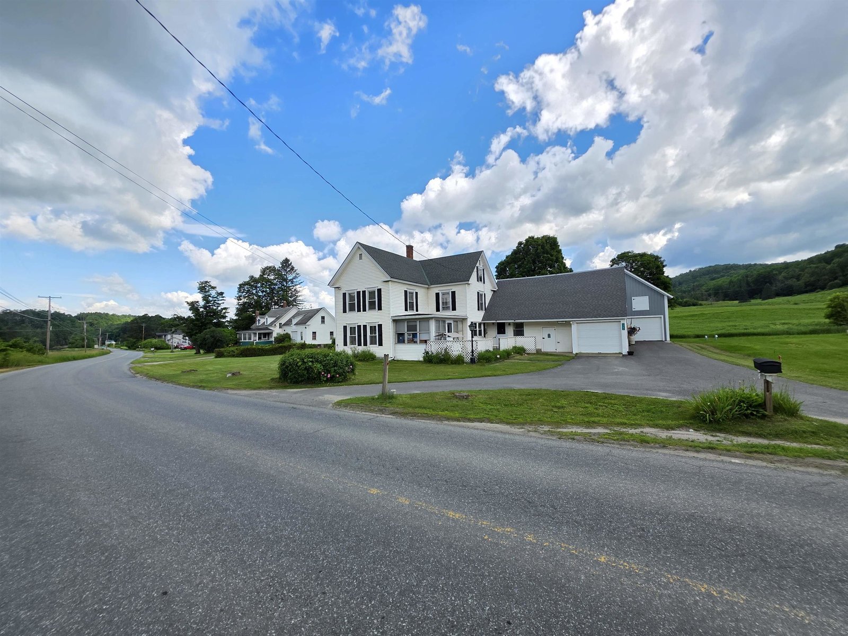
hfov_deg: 106.2
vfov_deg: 89.9
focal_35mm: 13
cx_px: 424
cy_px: 318
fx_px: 318
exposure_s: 1/848
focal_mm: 2.2
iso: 40
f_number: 1.9
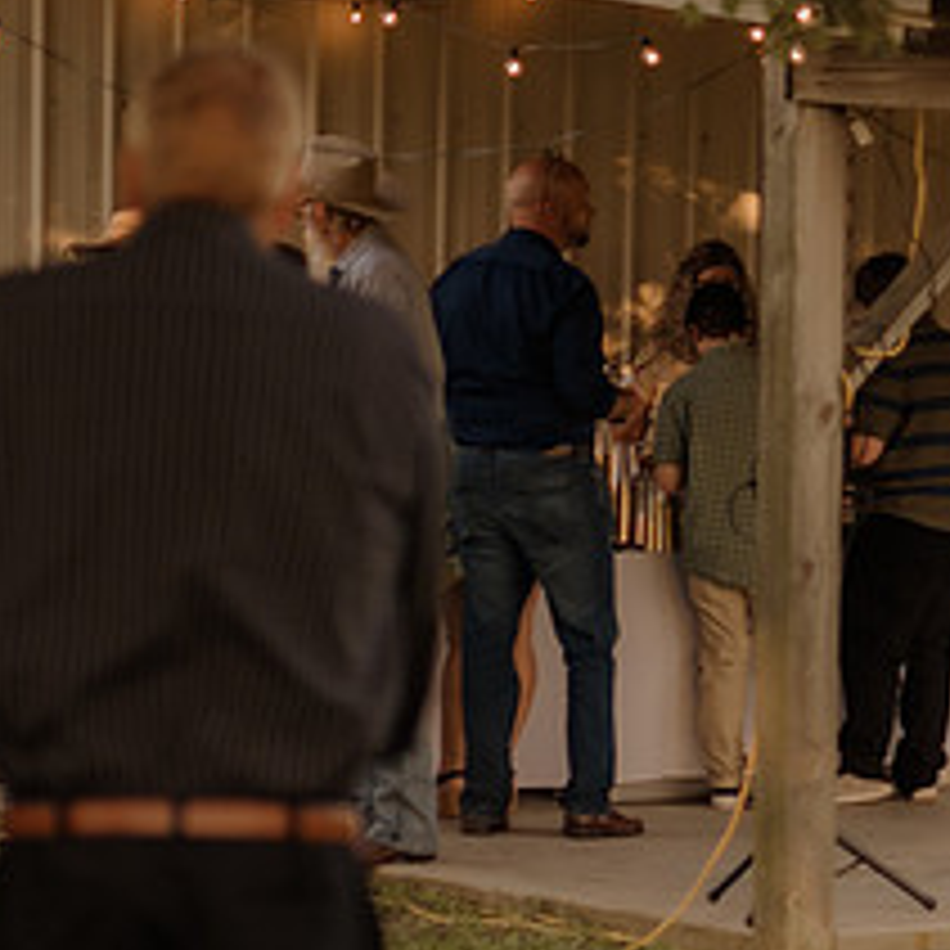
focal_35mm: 180
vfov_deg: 9.7
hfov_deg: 9.6
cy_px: 675
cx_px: 1175
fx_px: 5589
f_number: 2.8
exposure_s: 1/640
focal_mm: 50
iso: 200
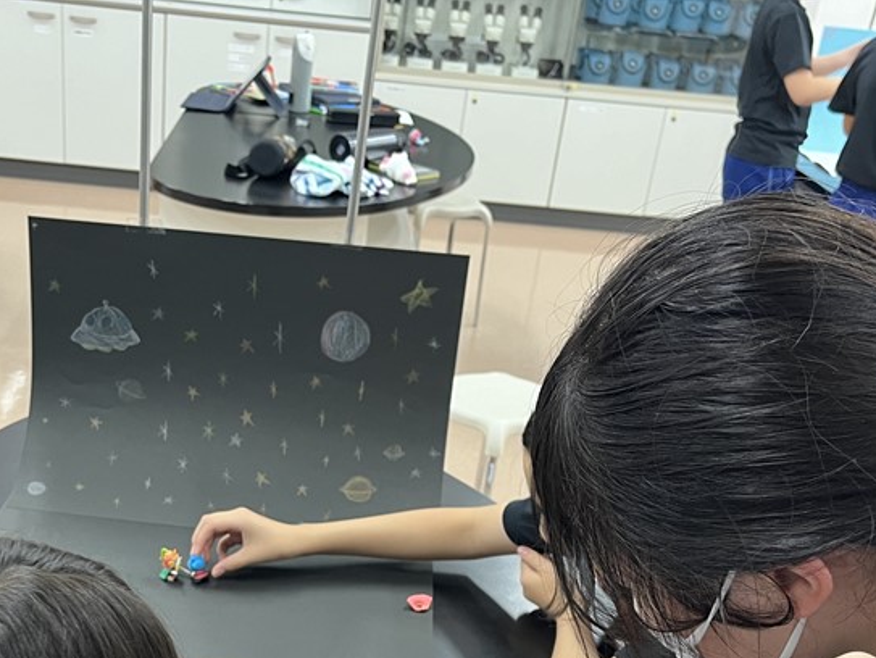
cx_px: 303
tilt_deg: -32.0
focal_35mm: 49
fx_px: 1241
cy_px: 618
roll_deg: -6.5
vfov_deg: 28.3
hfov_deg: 38.5
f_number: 1.6
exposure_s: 1/60
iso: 160
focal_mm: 5.1
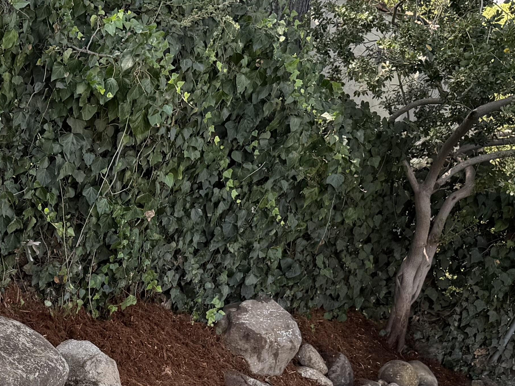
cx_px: -26
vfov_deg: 18.7
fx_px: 1131
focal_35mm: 76
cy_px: 421
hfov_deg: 24.2
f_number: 1.78
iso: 80
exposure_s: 1/467
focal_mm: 6.76
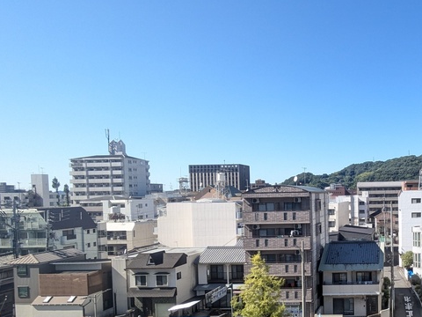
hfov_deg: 54.5
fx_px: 341
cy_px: 203
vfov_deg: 49.1
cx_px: 387
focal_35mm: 28
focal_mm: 1.83
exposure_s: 1/655
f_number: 2.2
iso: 49
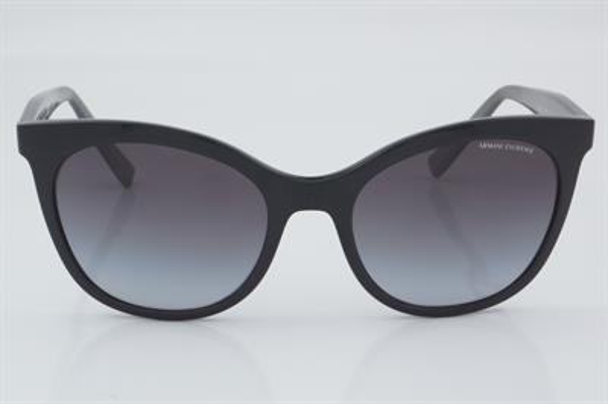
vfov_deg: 16.5
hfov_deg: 24.6
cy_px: 202
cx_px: 304
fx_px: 1392
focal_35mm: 82
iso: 100
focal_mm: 55
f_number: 32
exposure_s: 1/4
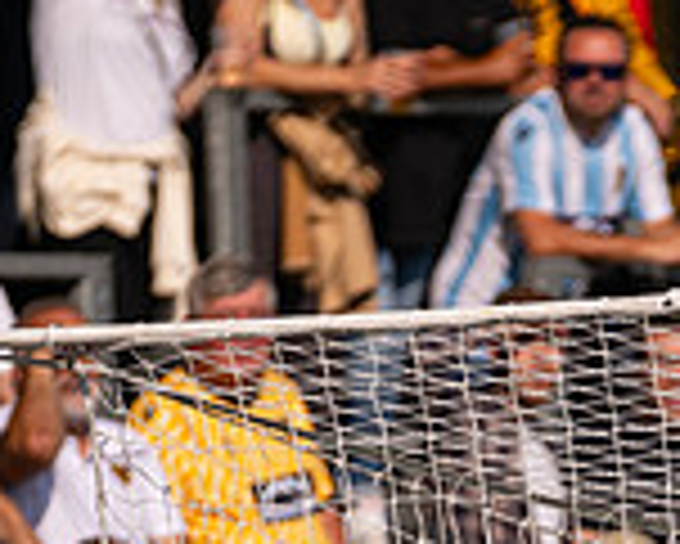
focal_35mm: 1123
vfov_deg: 1.4
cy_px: 857
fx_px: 22615
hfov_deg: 1.7
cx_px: 630
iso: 200
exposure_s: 1/8000
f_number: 2.8
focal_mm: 250
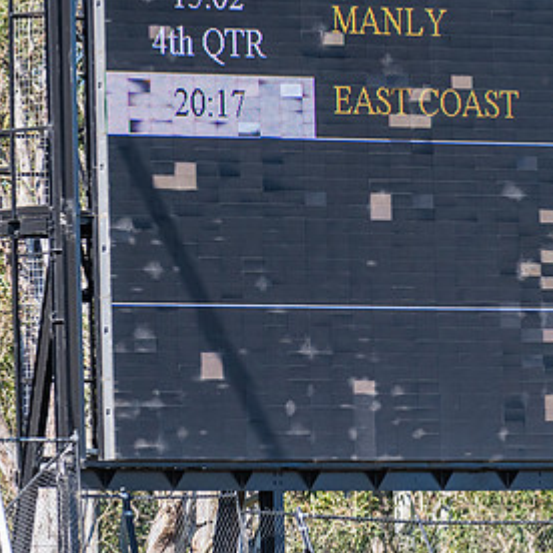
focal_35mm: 509
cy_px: 171
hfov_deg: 3.4
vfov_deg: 3.4
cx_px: 539
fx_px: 9200
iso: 800
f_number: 4.5
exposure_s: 1/2000
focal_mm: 250
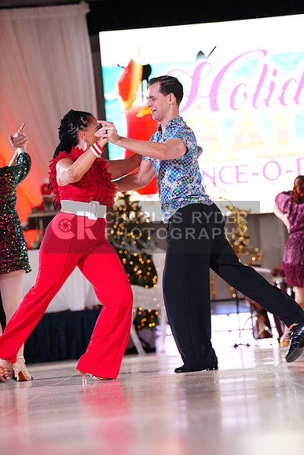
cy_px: 228
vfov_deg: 10.4
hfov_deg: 7.0
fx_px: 2494
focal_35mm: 197
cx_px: 152
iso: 1600
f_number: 5
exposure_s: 1/200
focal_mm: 197
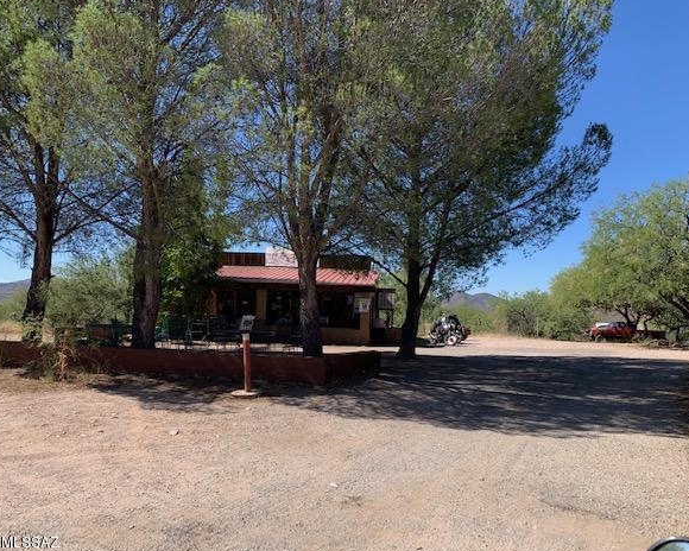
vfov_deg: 51.5
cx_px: 327
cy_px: 281
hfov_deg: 62.2
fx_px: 571
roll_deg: -3.6
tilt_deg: +3.2
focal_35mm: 28
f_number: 1.8
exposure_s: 1/1350
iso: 25
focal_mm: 4.25
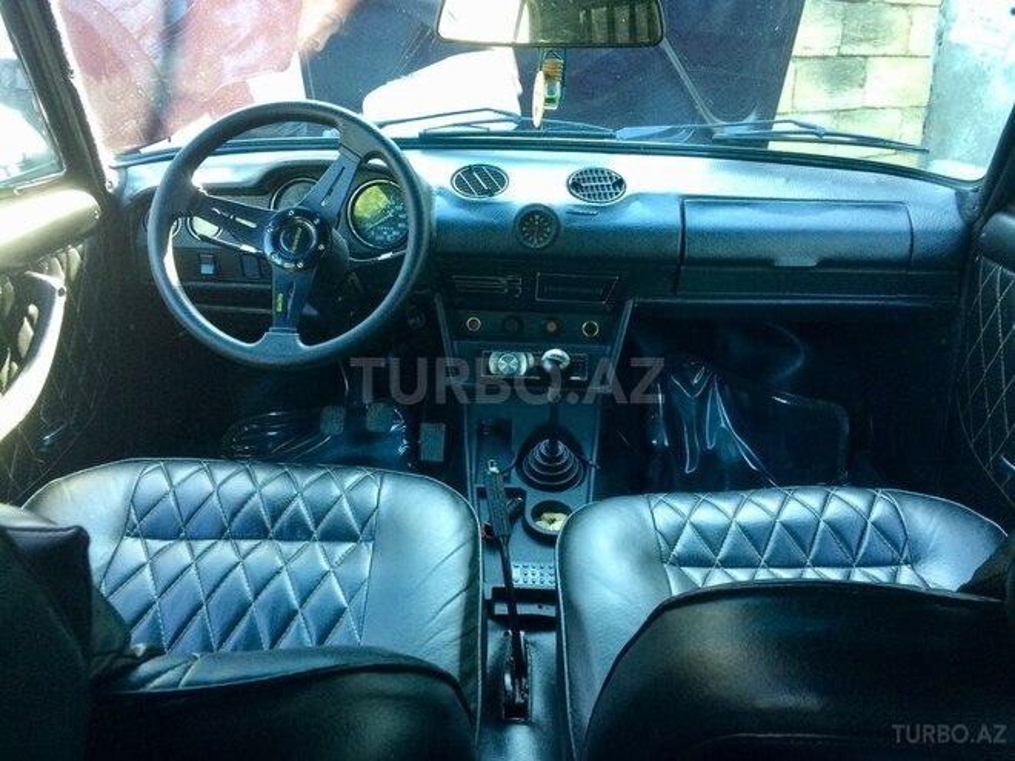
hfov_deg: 61.7
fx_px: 850
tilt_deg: -18.5
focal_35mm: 29
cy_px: 380
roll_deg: +0.7
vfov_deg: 48.2
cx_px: 508
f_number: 2.2
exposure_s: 1/33
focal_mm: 4.15
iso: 64
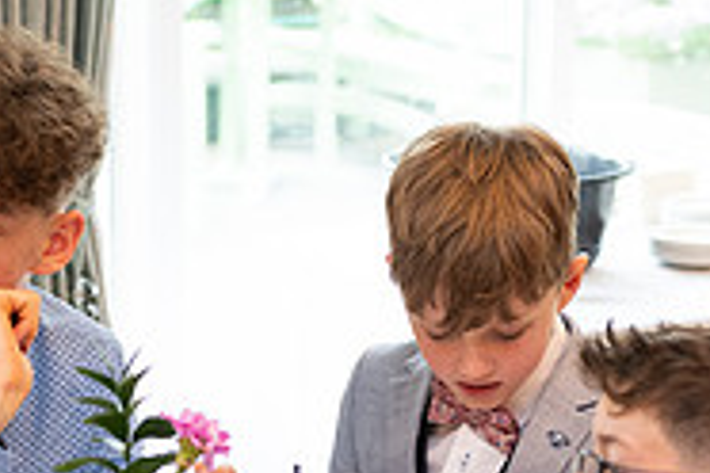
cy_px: 486
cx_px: 229
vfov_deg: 8.4
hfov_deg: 12.7
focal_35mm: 162
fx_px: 3195
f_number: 3.5
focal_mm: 52
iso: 800
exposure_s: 1/160
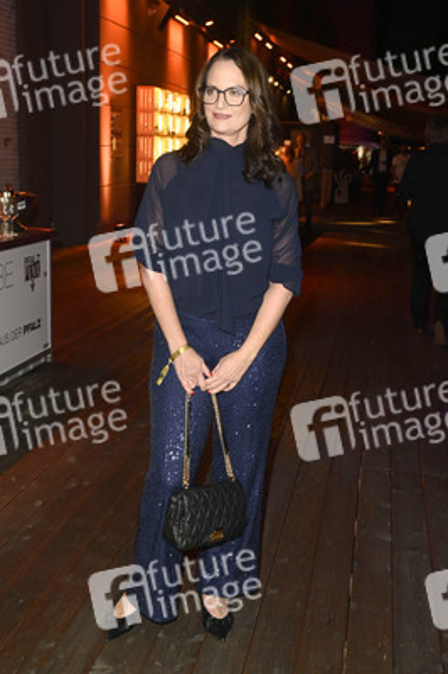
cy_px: 337
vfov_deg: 48.5
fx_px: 748
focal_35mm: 40
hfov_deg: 33.3
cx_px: 224
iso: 800
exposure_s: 1/30
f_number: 5
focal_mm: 40
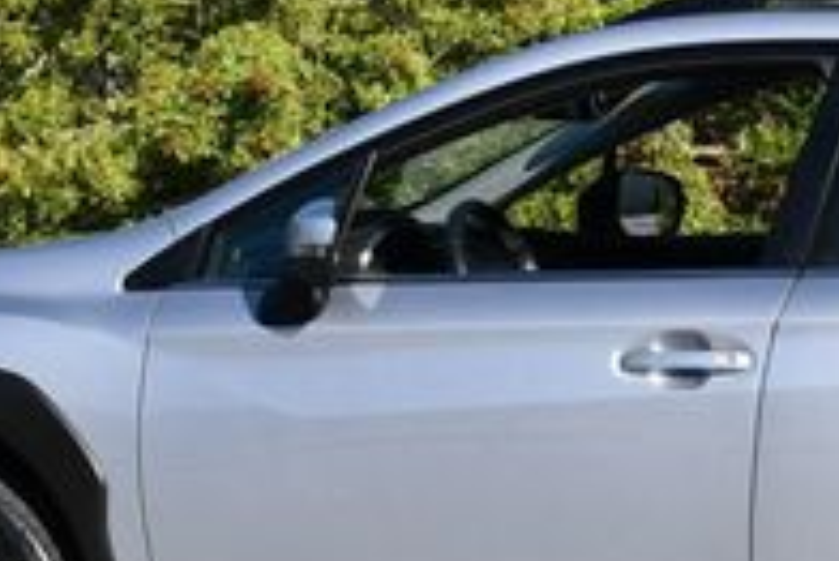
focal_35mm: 170
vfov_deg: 8.1
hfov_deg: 12.0
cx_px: 779
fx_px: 3965
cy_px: 206
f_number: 8
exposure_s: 1/250
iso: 110
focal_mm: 26
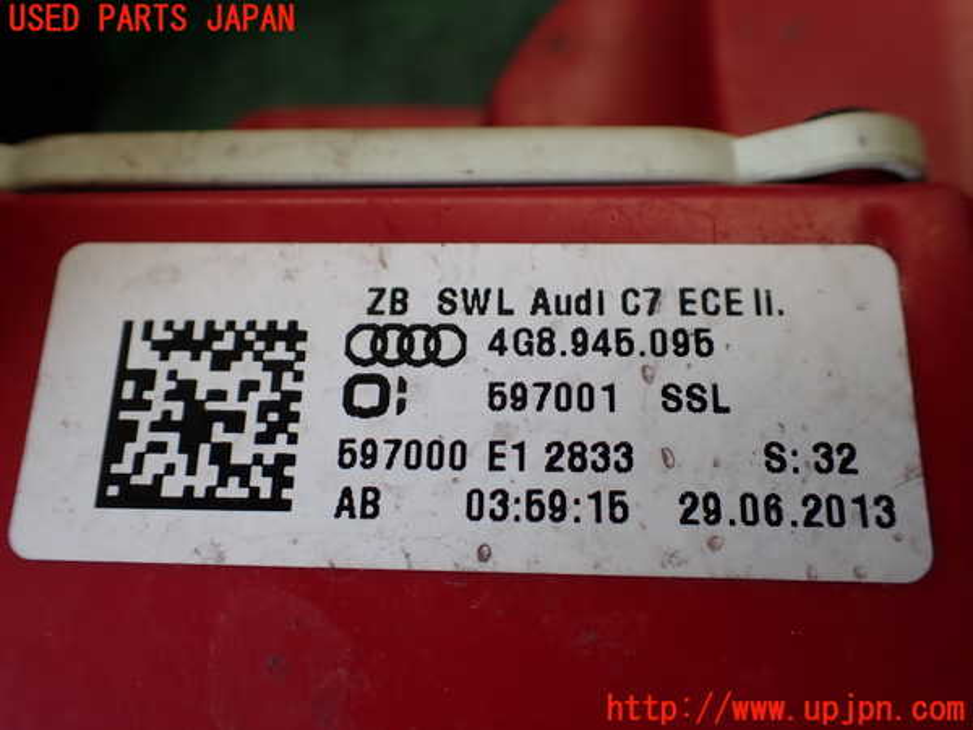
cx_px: 486
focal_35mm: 30
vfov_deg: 46.8
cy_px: 365
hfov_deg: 60.0
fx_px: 843
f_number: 2.3
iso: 100
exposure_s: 1/160
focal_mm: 5.4
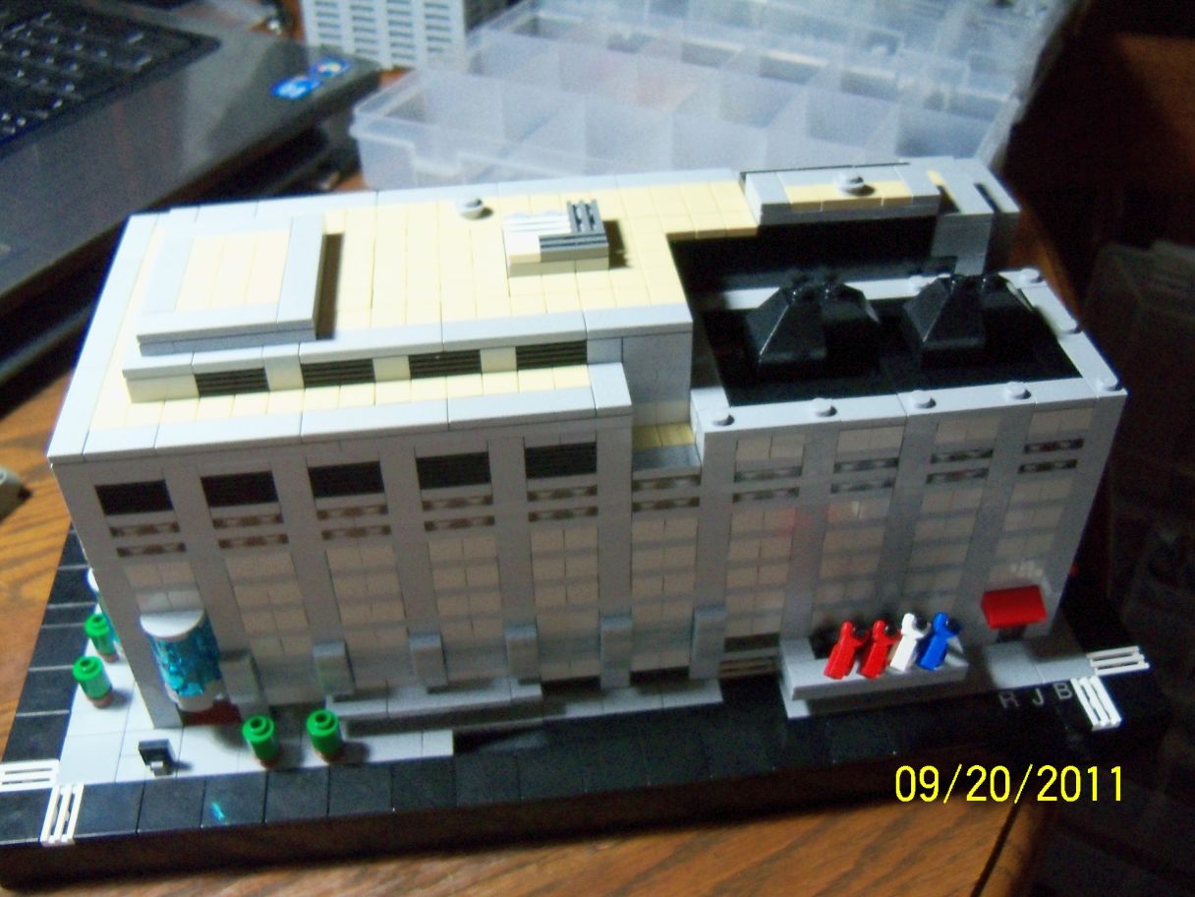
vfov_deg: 40.7
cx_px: 598
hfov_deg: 52.6
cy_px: 448
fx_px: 1208
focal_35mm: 35
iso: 400
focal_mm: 6.2
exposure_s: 1/40
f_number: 3.5
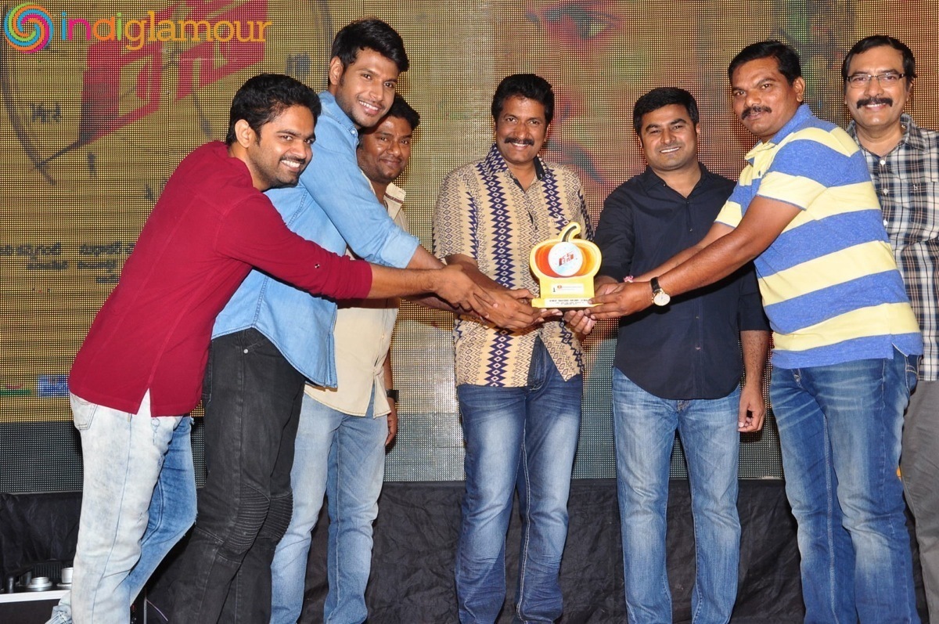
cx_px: 470
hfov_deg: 37.9
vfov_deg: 25.7
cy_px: 312
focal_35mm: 52
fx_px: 1368
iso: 500
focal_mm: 35
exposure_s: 1/125
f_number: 8
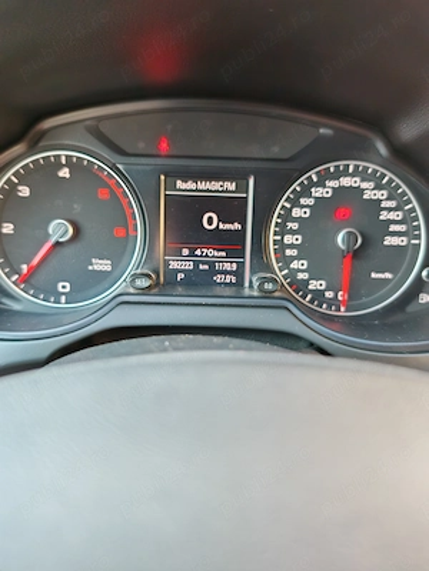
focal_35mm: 27
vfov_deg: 65.3
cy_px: 286
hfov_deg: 51.4
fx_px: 446
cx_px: 214
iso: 160
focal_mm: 6.83
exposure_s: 1/57
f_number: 1.4
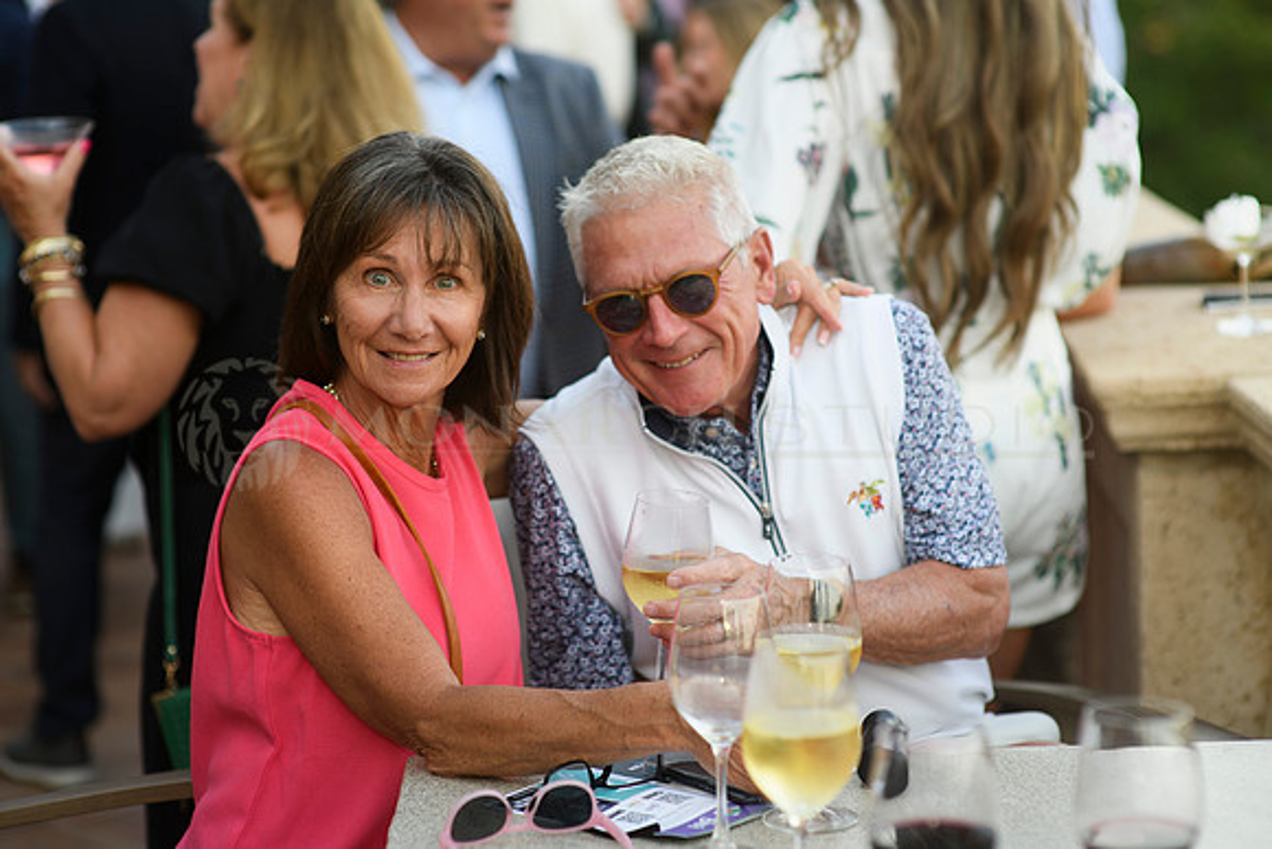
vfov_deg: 16.1
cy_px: 424
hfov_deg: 23.9
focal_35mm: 85
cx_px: 636
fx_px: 3004
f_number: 2.8
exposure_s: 1/80
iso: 40
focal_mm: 85
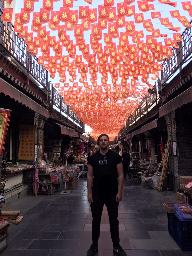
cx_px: 96
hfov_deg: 49.7
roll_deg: +0.2
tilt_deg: +7.0
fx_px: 207
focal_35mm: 28
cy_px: 128
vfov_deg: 63.4
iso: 20
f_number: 1.8
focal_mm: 3.99
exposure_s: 1/279
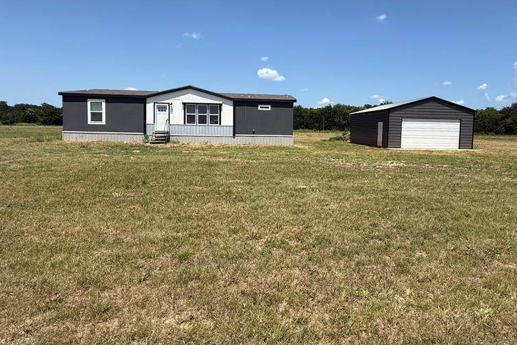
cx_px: 280
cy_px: 143
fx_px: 287
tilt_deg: -2.0
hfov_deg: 83.8
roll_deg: -1.1
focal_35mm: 20
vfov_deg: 61.5
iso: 50
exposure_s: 1/2611
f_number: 2.2
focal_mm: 2.22
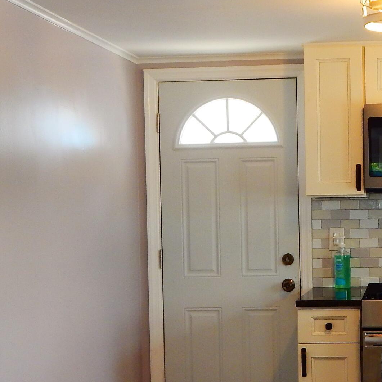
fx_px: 874
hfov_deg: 23.8
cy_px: 218
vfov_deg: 24.6
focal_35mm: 70
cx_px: 361
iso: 140
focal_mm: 5.1
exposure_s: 1/30
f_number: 3.2
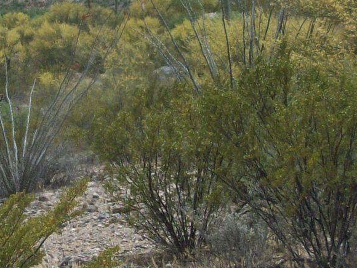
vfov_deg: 12.2
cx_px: 135
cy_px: 22
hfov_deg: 16.4
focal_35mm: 120
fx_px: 1238
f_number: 5.5
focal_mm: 5.7
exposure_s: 1/375
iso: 64
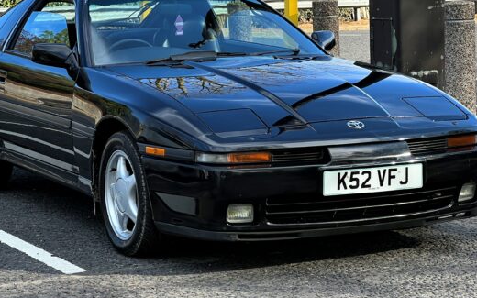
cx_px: 197
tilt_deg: -3.6
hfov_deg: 17.4
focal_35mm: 120
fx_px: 1560
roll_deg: +2.6
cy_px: 116
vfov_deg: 10.9
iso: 32
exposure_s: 1/172
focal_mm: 9
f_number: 2.8
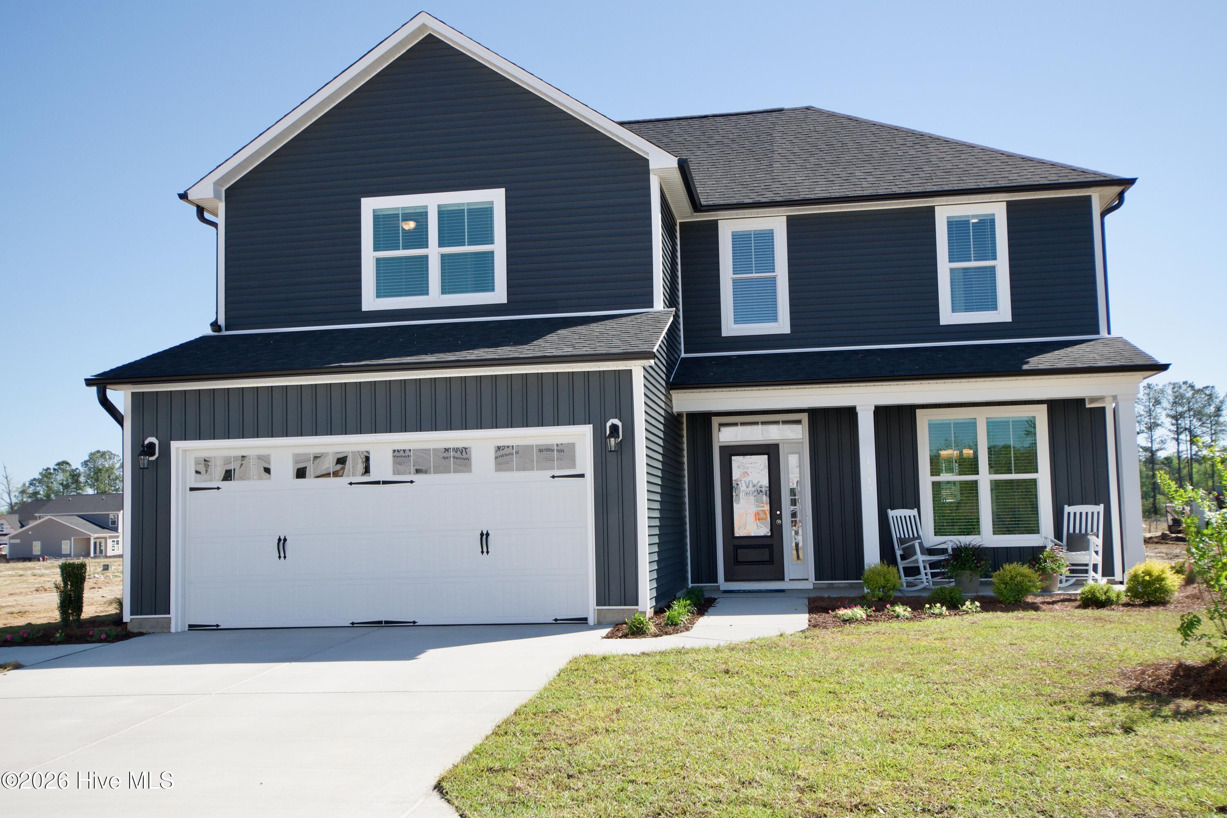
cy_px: 409
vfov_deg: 36.9
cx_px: 614
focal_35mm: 36
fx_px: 1227
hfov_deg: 53.1
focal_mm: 24
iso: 200
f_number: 7.1
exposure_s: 1/400
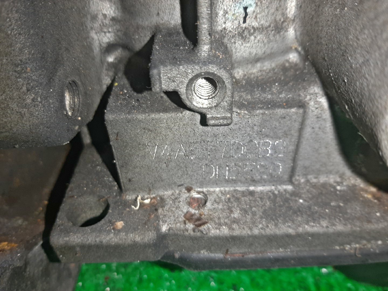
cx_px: 194
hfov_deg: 67.3
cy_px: 146
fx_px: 291
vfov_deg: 53.1
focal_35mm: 26
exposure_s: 1/50
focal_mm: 3.93
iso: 83
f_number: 1.7
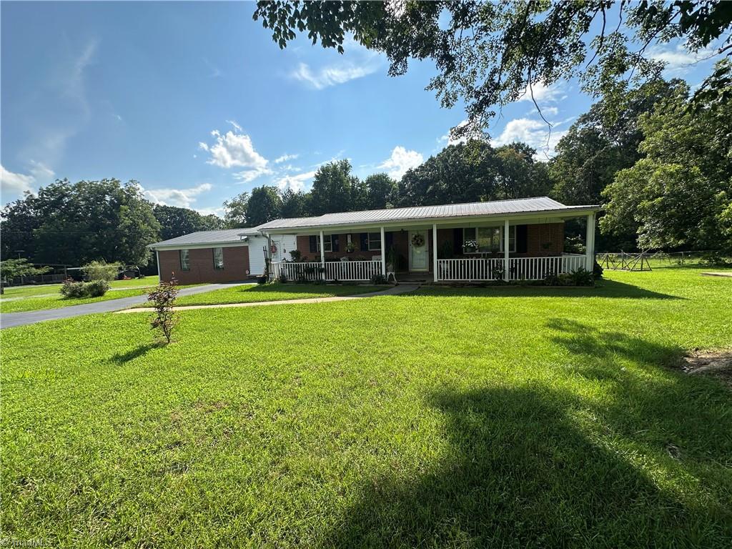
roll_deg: +2.1
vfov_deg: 85.7
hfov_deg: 102.1
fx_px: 296
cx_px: 366
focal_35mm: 14
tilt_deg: -5.6
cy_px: 274
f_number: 2.2
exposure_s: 1/1304
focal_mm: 2.22
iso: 50
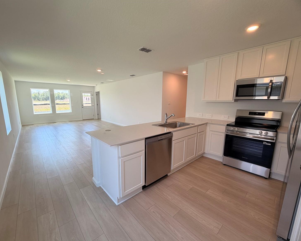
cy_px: 123
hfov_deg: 96.8
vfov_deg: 84.0
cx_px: 146
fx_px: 134
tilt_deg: -9.3
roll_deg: +0.4
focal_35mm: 15
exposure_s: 1/120
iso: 80
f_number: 2.2
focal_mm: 2.22
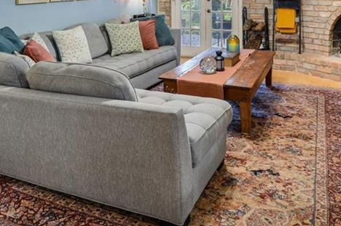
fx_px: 331
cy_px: -21
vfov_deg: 33.2
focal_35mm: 35
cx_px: 175
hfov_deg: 54.5
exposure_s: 1/1.25
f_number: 13
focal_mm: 16
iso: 400
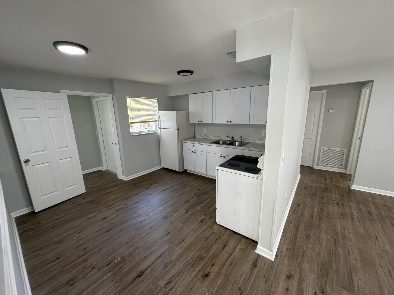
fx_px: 159
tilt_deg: -11.6
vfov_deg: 85.7
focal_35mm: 14
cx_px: 197
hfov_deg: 102.1
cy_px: 148
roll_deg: +1.0
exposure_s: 1/60
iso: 200
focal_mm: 2.22
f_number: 2.2
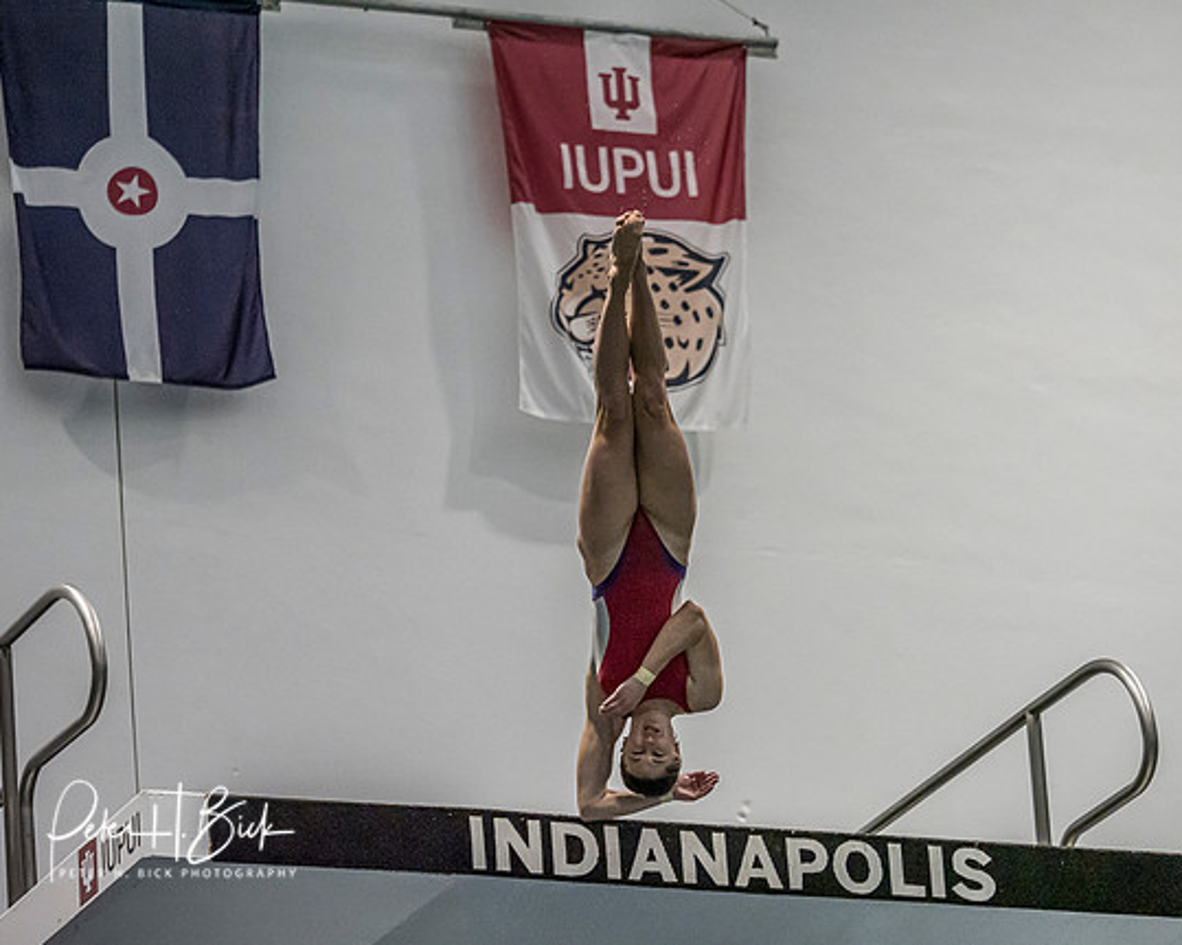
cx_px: 618
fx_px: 8814
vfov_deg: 6.1
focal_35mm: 252
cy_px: 472
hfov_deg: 7.7
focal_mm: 120
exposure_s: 1/1600
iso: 4000
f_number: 2.8
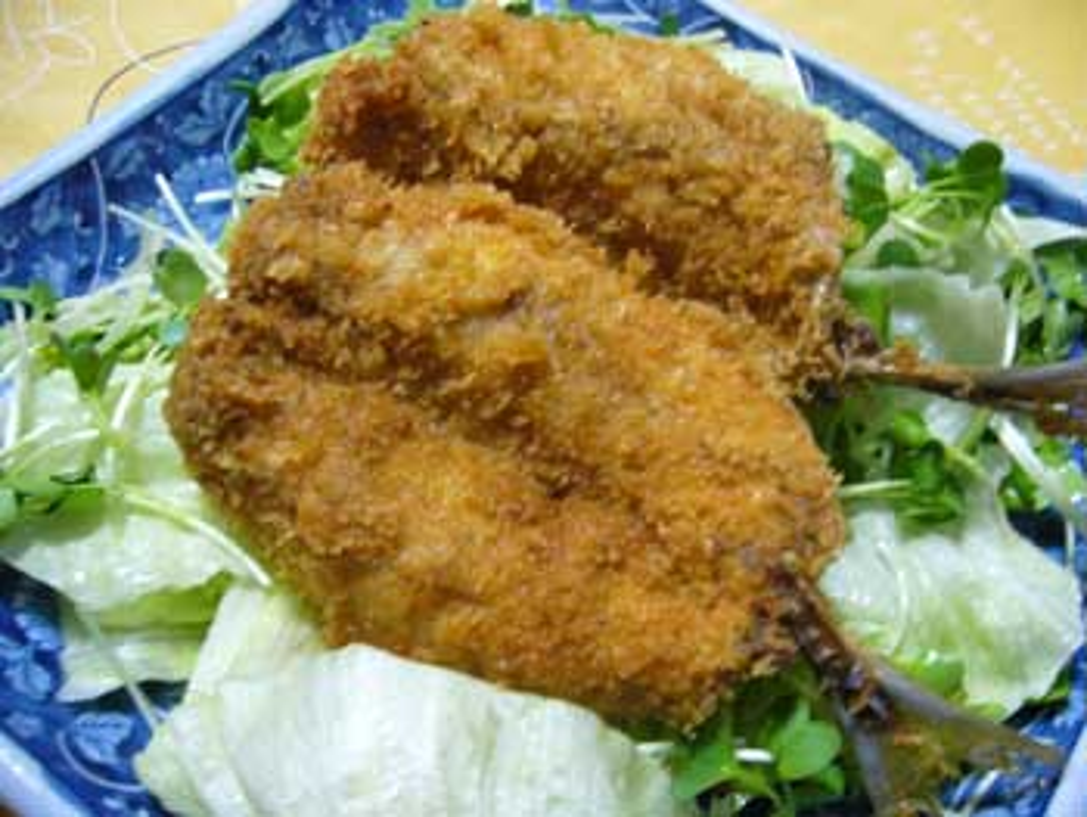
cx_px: 544
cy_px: 408
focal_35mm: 35
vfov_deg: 40.7
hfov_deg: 52.6
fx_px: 1100
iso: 200
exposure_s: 1/10
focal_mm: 5.8
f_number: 2.8
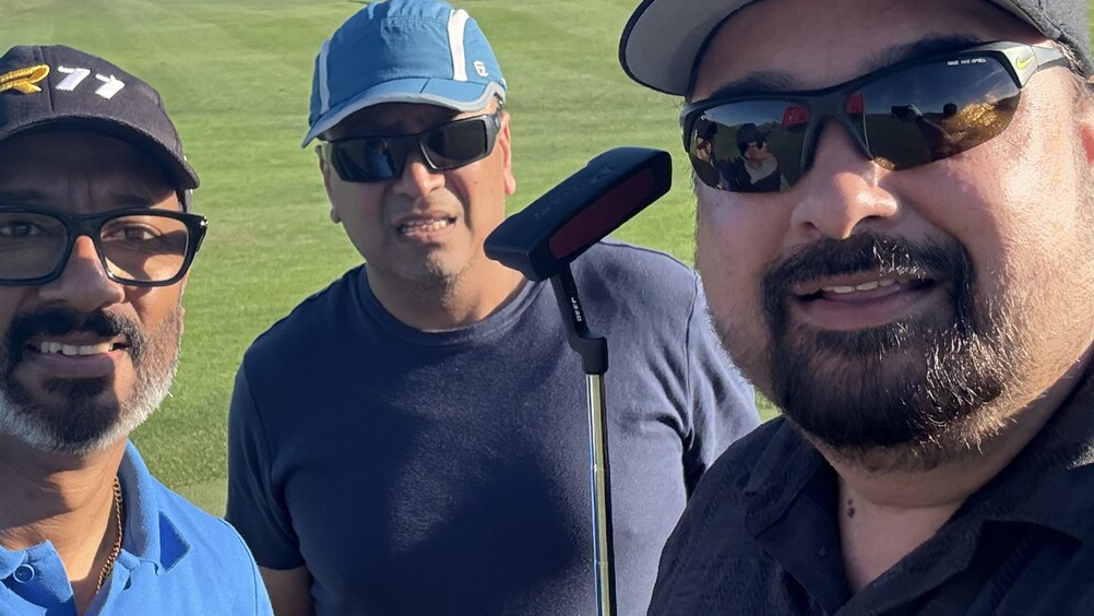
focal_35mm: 50
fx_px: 1451
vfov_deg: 23.9
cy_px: 355
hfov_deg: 40.7
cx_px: 344
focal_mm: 2.69
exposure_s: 1/491
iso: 32
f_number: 1.9
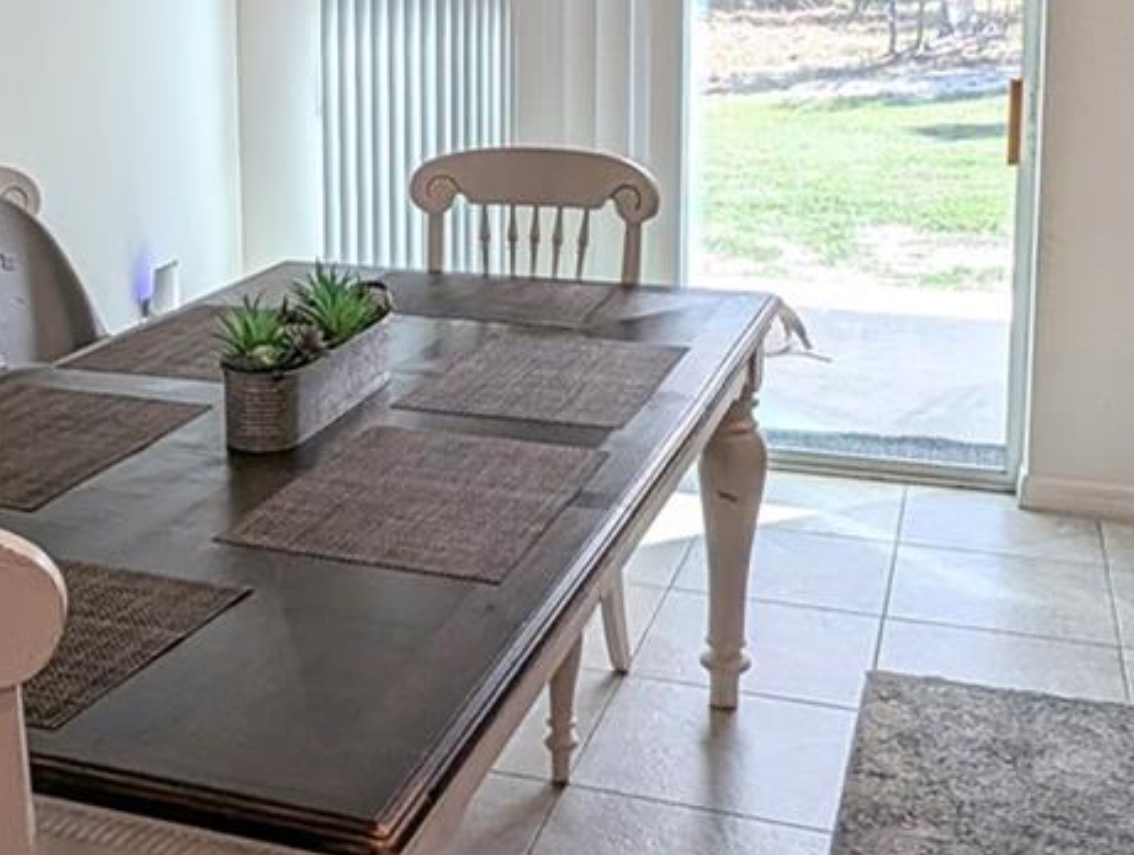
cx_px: 377
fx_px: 1477
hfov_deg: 41.4
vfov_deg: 31.5
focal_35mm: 45
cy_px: 175
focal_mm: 1.95
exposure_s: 1/120
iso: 44
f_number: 2.2
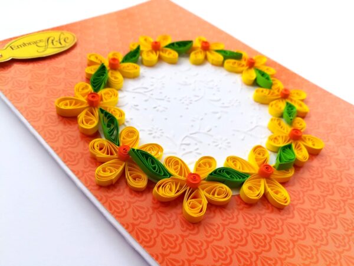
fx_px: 266
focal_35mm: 26
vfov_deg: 53.1
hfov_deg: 67.3
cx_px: 177
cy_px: 133
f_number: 2.2
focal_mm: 3.83
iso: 50
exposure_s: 1/226
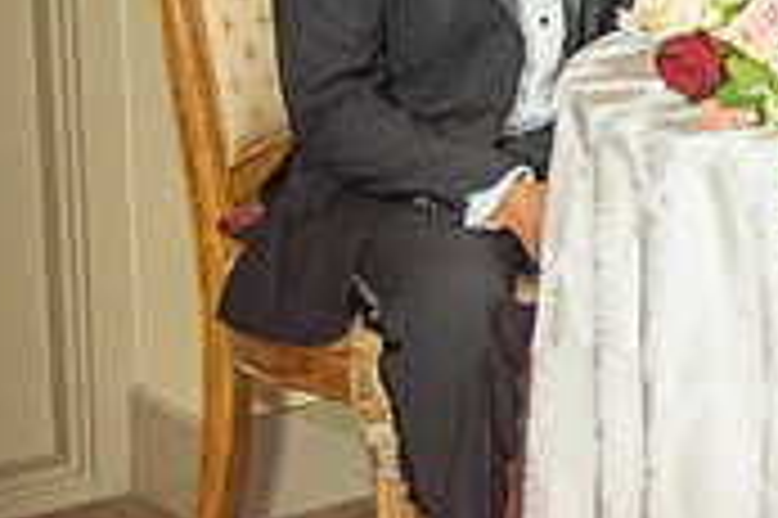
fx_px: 3044
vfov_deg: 9.4
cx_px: 1250
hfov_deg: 13.5
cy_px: -295
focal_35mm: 141
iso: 1250
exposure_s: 1/125
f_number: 2.8
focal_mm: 42
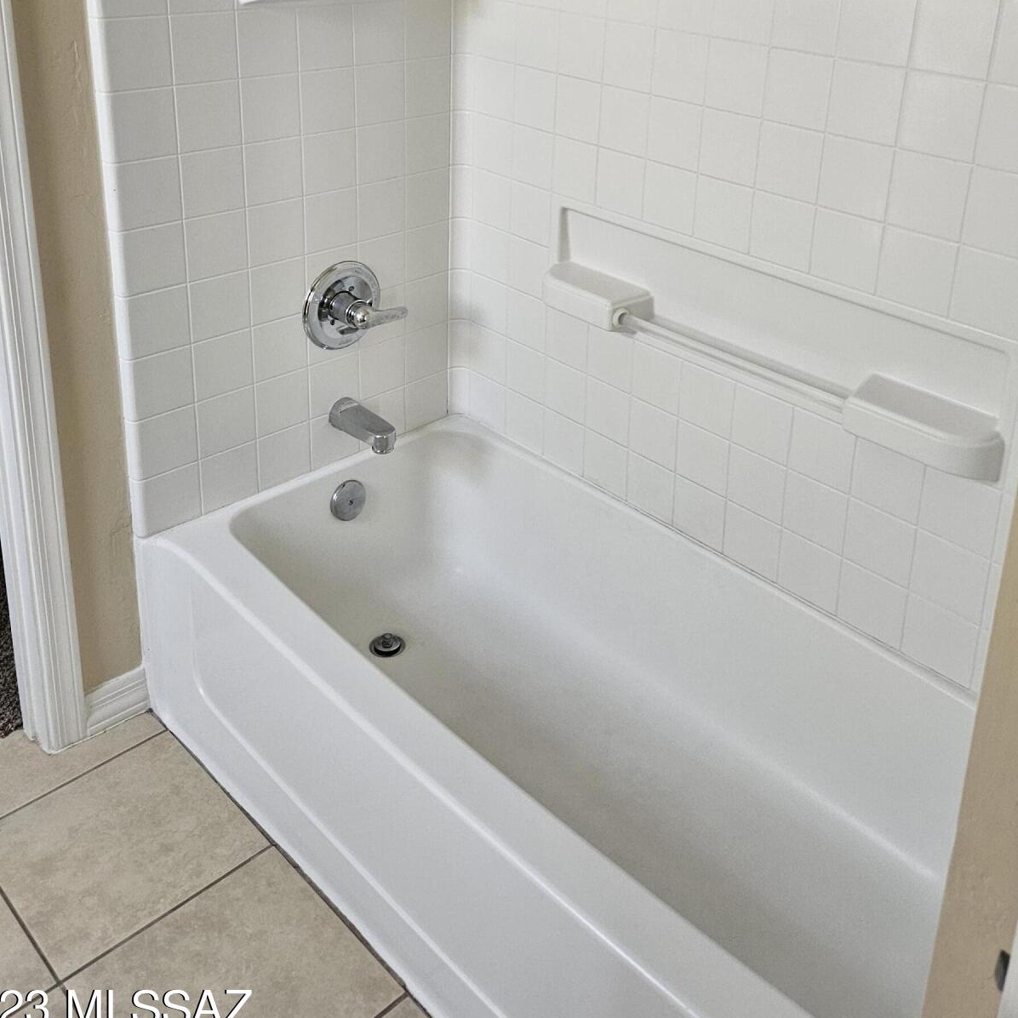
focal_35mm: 34
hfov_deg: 48.4
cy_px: 235
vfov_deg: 46.4
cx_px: 544
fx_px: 1131
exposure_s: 1/120
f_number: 1.8
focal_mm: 5.4
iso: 250
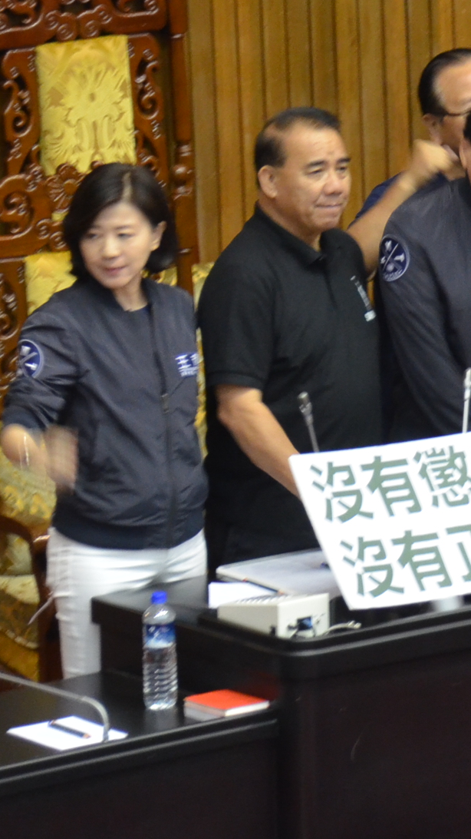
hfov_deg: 2.7
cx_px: 703
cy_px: 262
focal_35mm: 442
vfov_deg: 4.9
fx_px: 9821
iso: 1600
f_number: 5.6
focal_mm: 125
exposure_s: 1/25
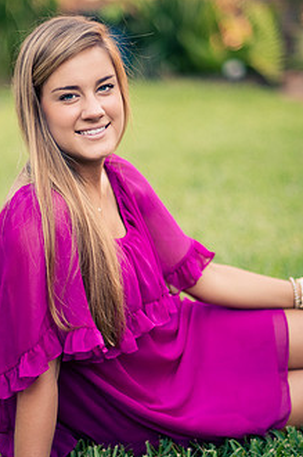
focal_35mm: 116
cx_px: 113
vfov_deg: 17.7
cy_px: 242
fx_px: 1469
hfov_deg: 11.8
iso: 250
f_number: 1.8
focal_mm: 85
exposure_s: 1/640
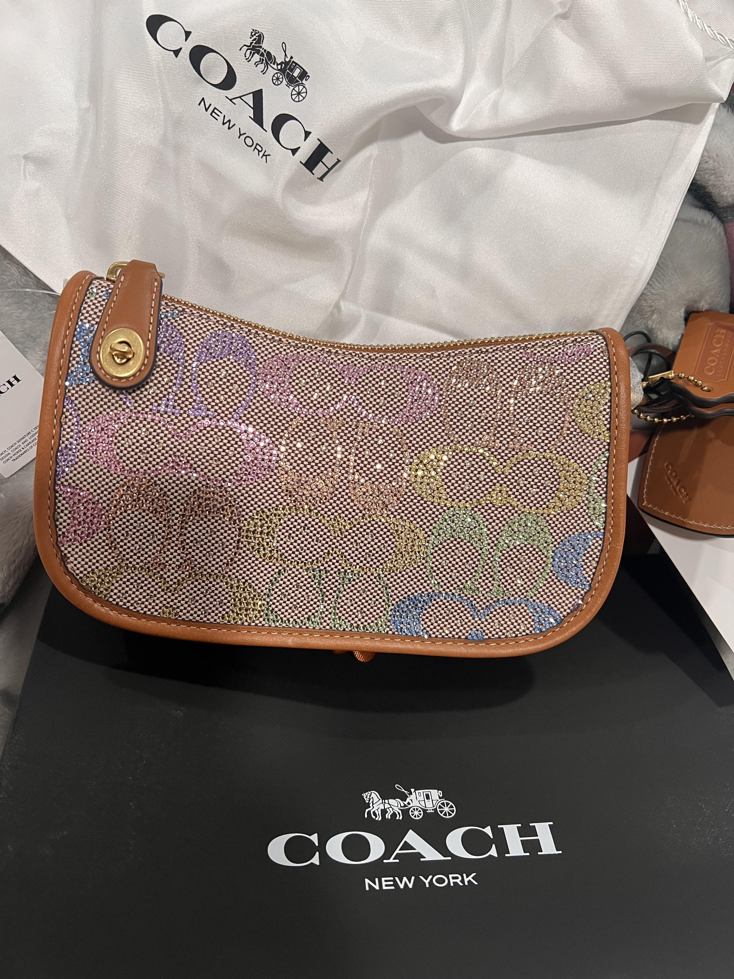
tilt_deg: -67.9
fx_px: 735
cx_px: 367
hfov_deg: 53.1
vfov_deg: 67.3
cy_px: 490
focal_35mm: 26
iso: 100
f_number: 1.5
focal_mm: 5.7
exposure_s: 1/60
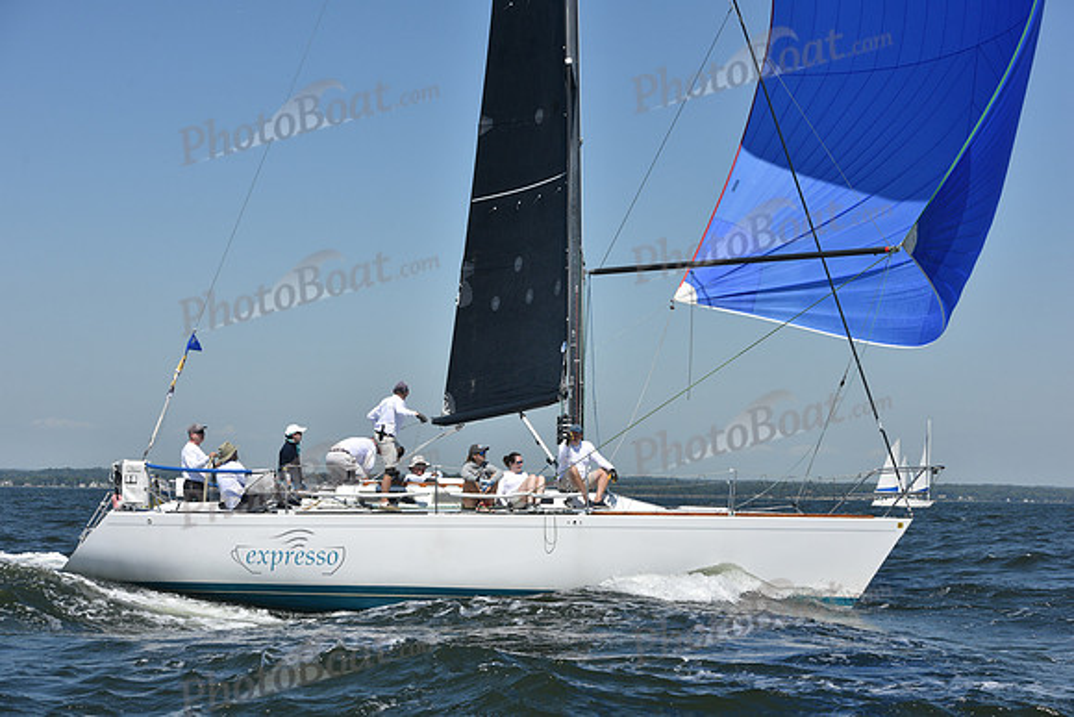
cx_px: 537
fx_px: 2089
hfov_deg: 28.8
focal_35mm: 70
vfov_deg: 19.5
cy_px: 358
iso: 250
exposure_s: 1/1250
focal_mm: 70
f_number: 9
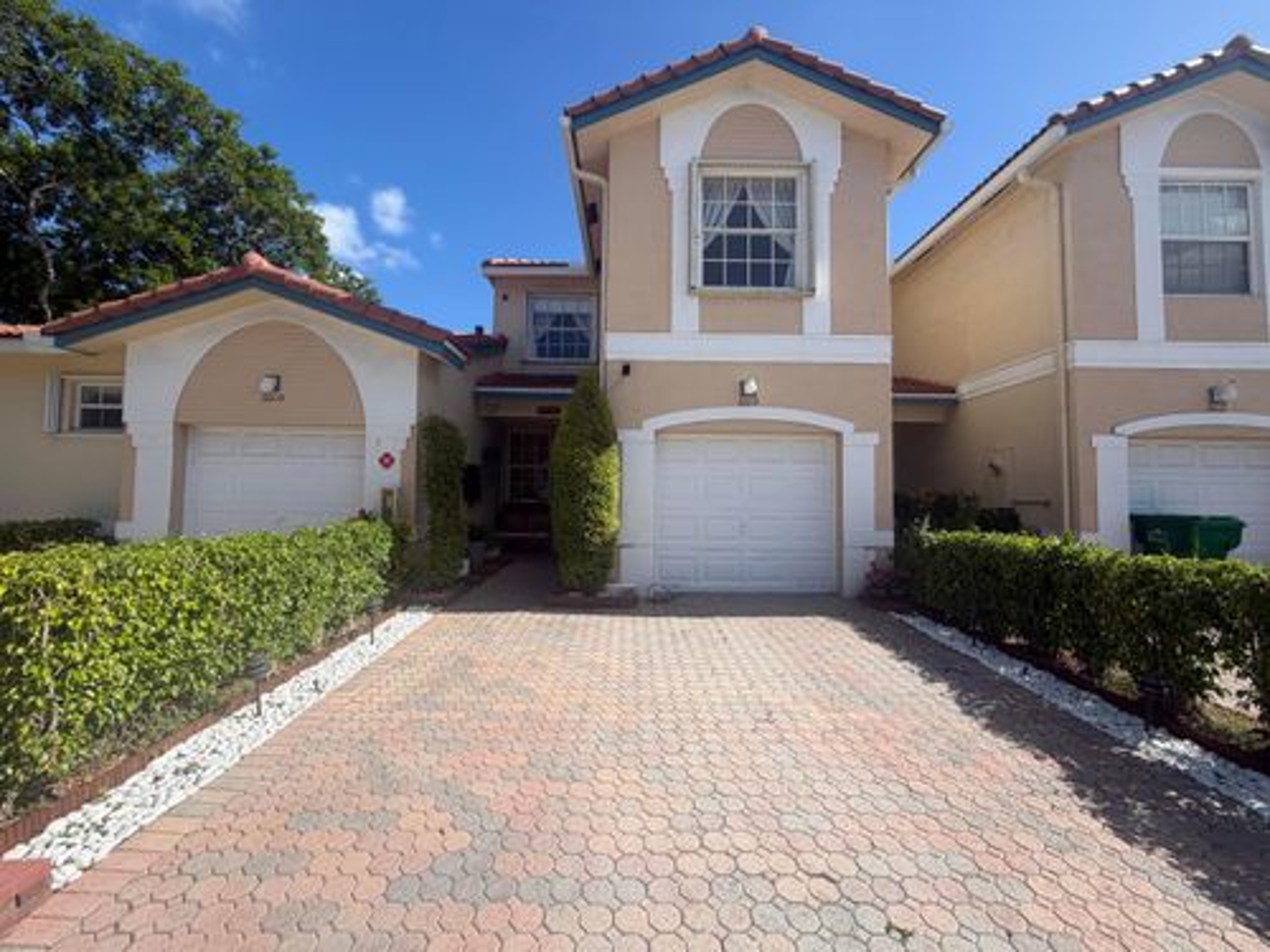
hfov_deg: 102.1
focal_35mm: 14
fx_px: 514
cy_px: 476
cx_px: 635
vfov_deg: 85.7
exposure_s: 1/770
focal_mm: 2.22
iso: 25
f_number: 2.2
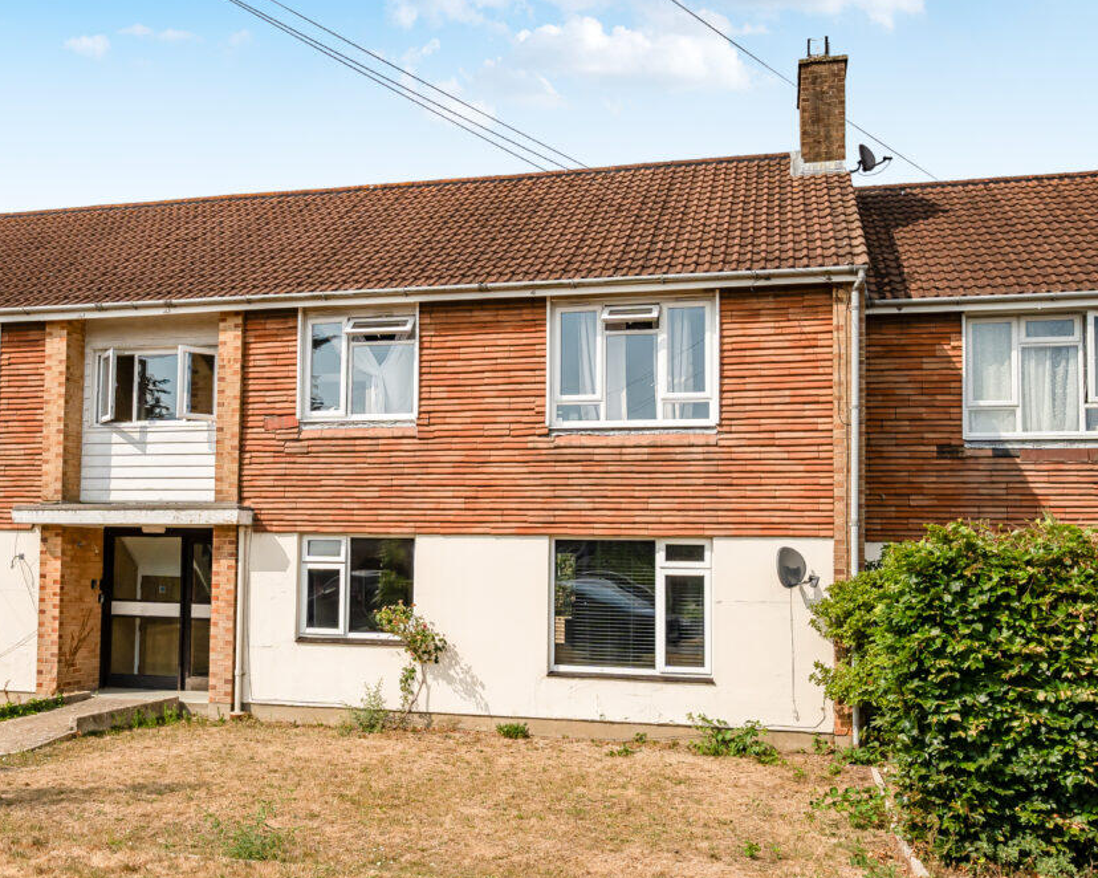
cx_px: 430
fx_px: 1170
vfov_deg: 41.1
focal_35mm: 36
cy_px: 446
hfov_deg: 49.9
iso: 400
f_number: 4
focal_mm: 21
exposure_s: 1/6400
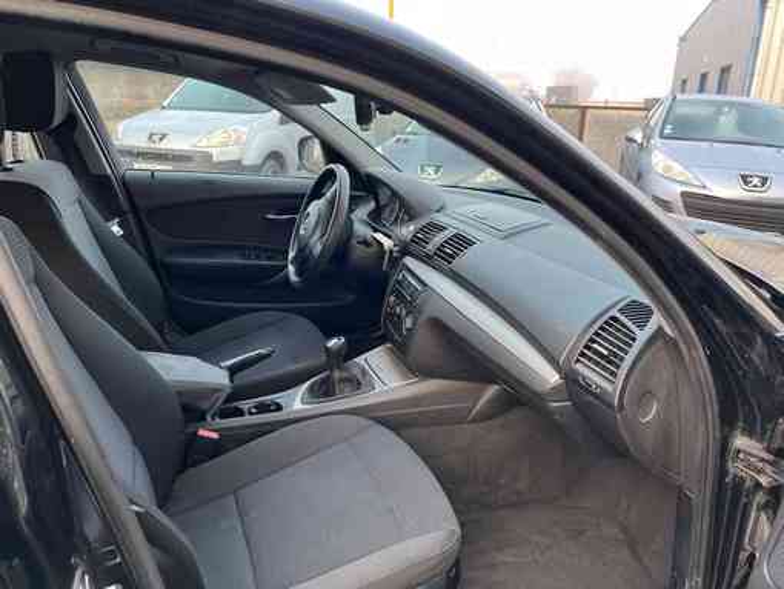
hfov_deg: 67.3
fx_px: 589
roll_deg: -1.3
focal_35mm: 26
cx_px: 392
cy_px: 294
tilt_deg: -17.5
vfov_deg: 53.1
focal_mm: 5.7
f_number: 1.5
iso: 100
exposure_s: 1/121
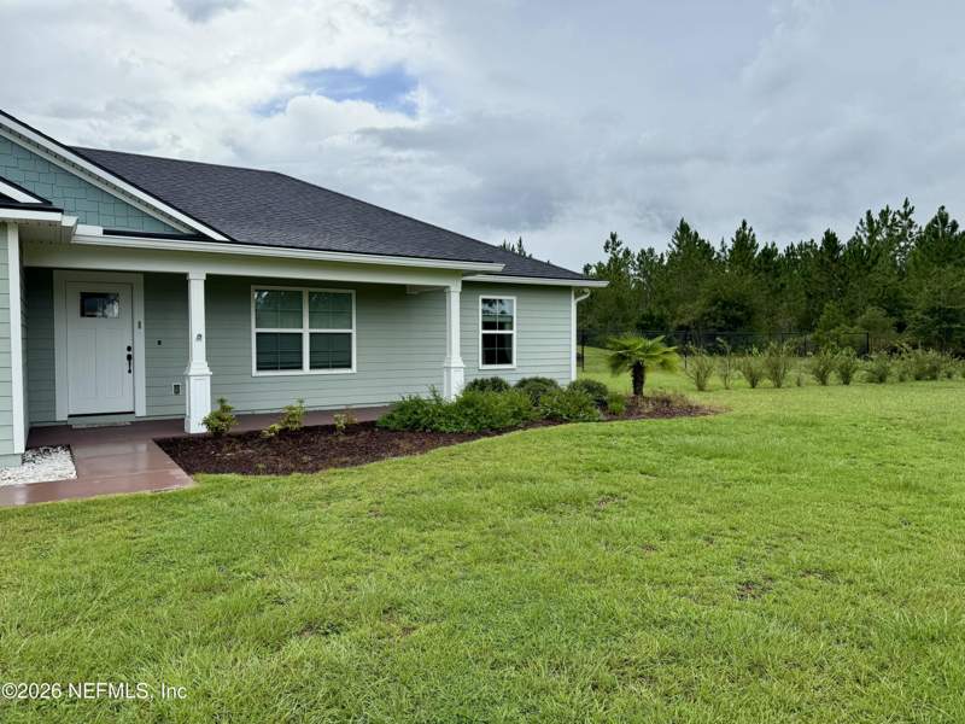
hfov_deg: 71.6
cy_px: 362
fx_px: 669
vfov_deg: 56.8
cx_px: 482
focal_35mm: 24
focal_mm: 6.76
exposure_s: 1/2370
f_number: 1.78
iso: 100
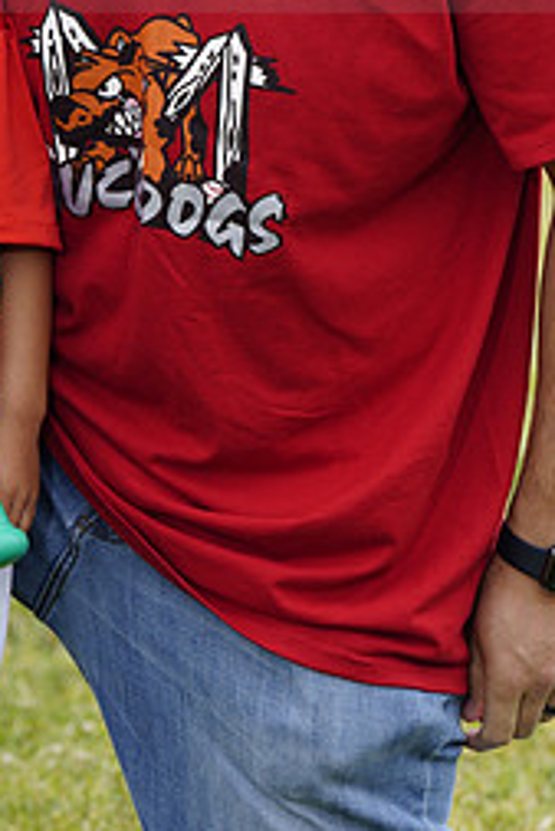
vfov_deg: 6.8
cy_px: -92
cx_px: 44
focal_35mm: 300
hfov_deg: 4.6
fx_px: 6927
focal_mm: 131
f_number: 5.6
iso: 100
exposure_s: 1/250
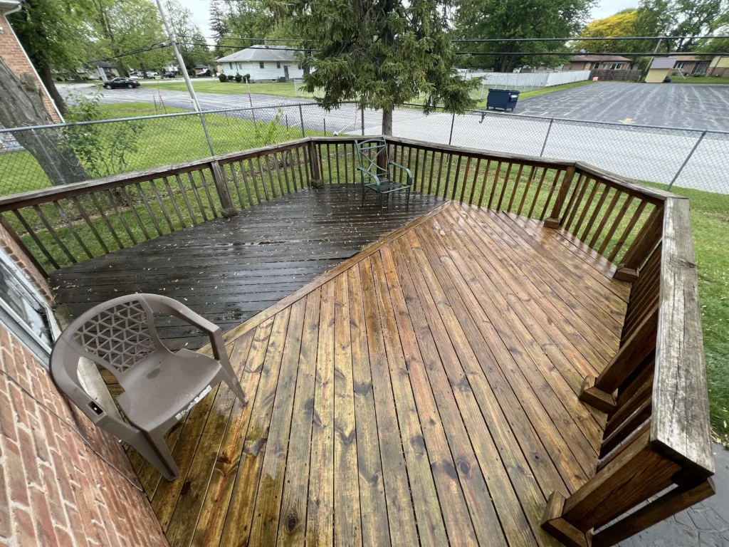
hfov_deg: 106.2
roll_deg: -0.1
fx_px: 274
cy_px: 274
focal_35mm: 13
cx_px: 364
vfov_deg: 89.9
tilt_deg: -37.8
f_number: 1.8
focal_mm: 1.57
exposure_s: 1/137
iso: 32
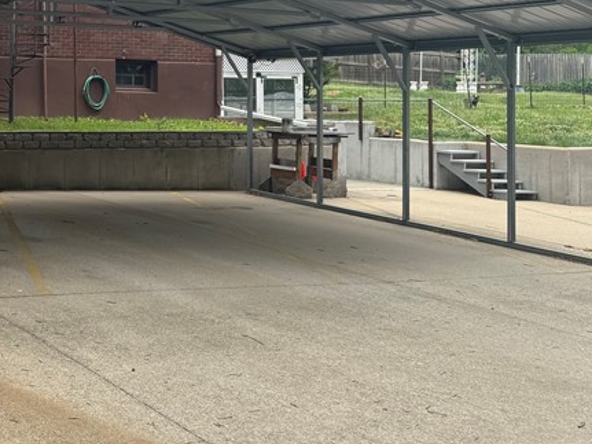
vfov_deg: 24.9
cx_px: -27
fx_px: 975
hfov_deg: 30.8
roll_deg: +0.0
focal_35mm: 57
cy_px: 48
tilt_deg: +3.3
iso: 80
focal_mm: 6.76
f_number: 1.78
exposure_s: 1/1395
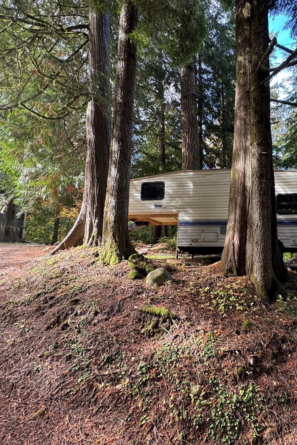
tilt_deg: +10.5
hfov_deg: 58.8
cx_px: 222
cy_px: 216
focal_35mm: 20
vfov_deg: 84.0
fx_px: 247
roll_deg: +2.1
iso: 125
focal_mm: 2.22
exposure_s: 1/99
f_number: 2.2
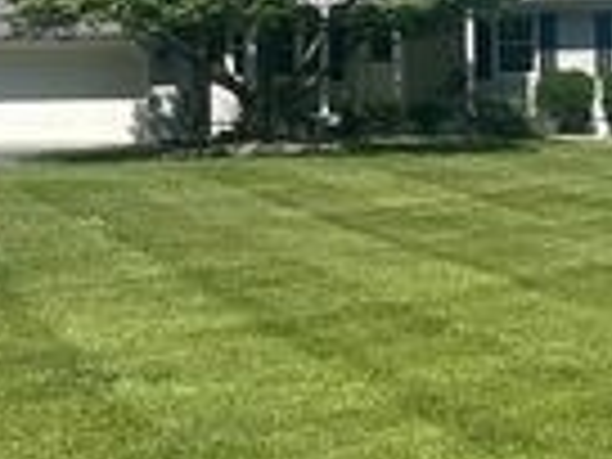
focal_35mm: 88
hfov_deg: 21.9
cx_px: 518
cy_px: -11
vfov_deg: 16.4
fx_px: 1556
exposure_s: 1/4184
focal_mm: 6.86
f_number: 1.78
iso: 80
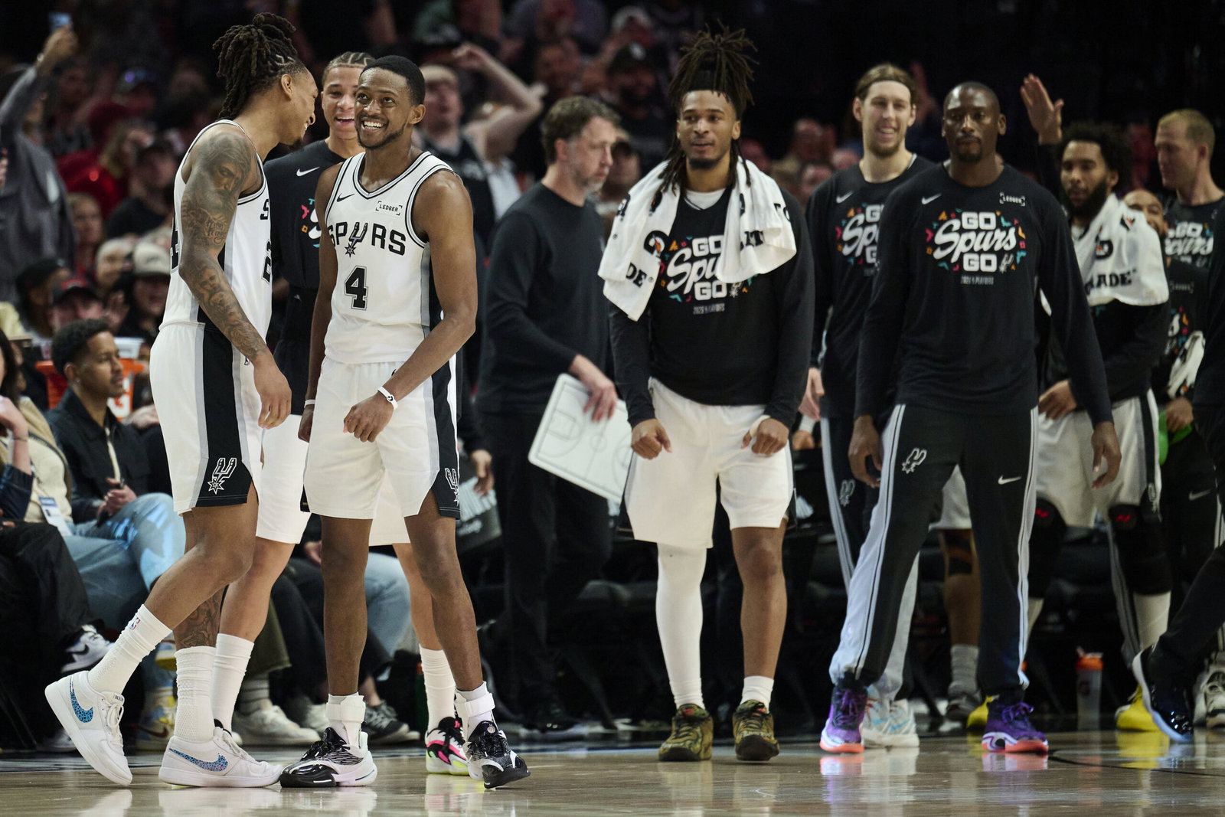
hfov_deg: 10.3
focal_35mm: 200
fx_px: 6806
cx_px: 612
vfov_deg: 6.9
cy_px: 408
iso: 4000
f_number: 2.8
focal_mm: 200
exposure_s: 1/1919
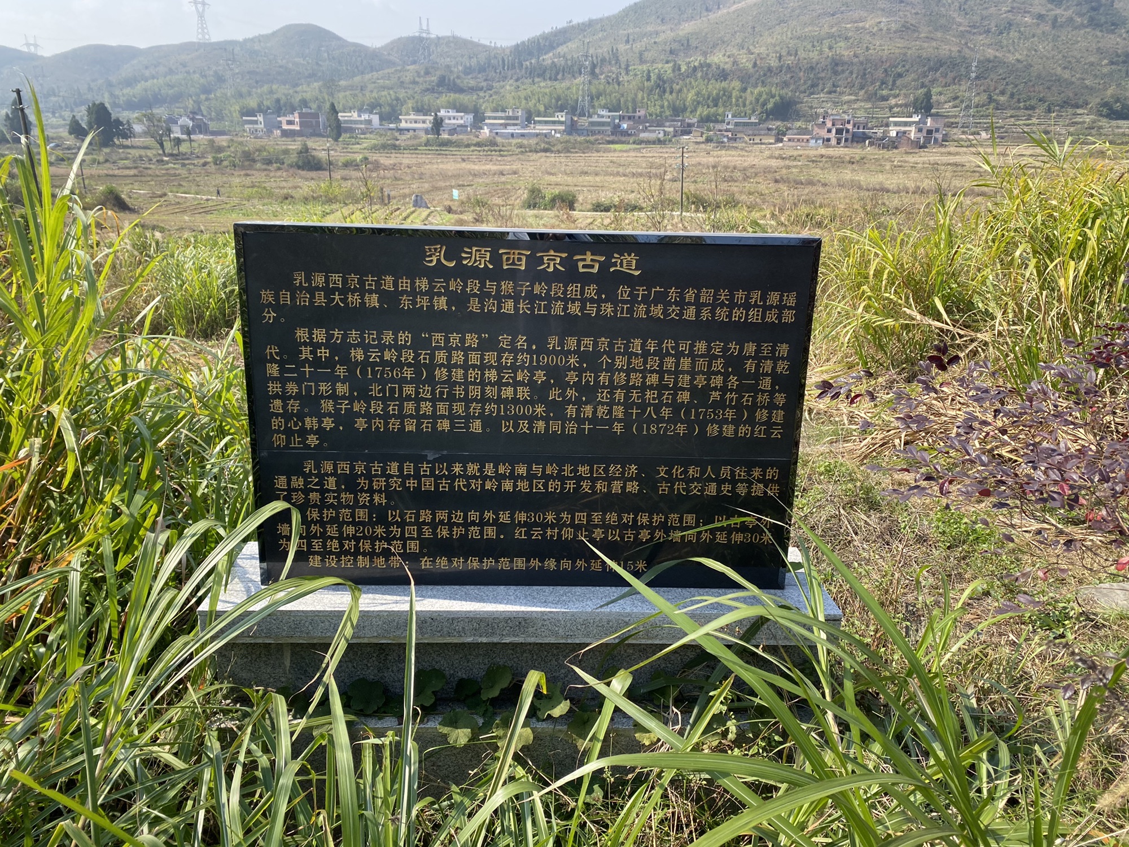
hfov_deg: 67.3
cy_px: 424
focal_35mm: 26
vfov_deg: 53.1
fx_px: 848
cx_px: 564
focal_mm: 4.25
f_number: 1.8
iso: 32
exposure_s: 1/945
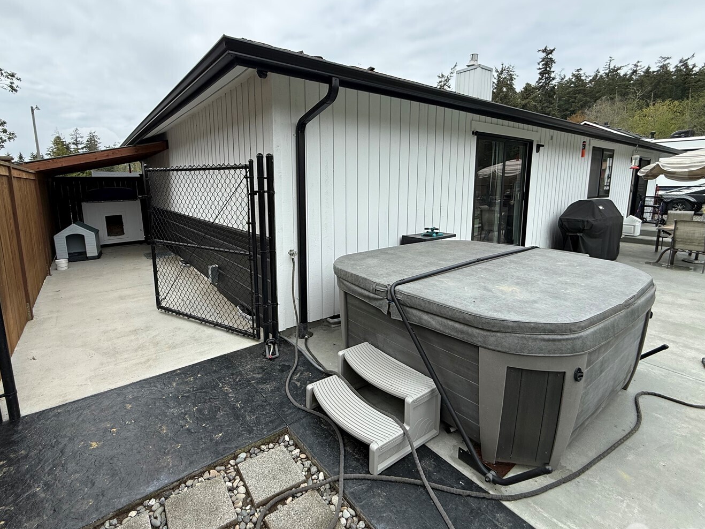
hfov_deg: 91.0
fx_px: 346
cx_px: 334
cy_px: 237
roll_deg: +0.7
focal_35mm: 17
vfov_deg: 74.5
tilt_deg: -8.9
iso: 50
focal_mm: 2.22
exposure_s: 1/1145
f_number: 2.2
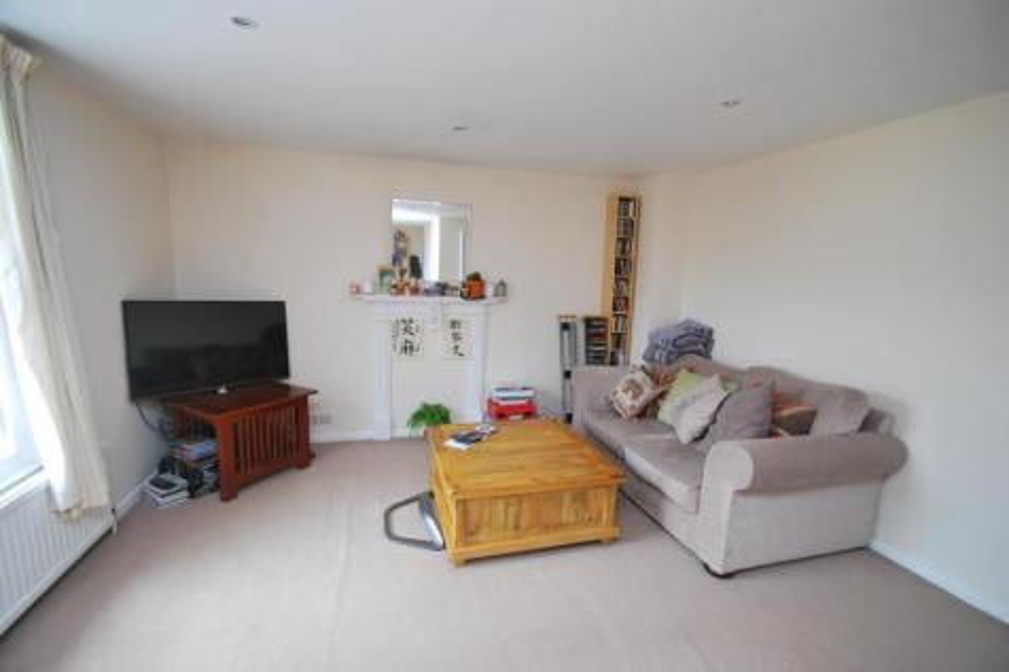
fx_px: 420
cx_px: 504
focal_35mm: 15
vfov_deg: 77.3
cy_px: 336
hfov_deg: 100.4
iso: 400
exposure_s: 1/25
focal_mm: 10
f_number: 3.5
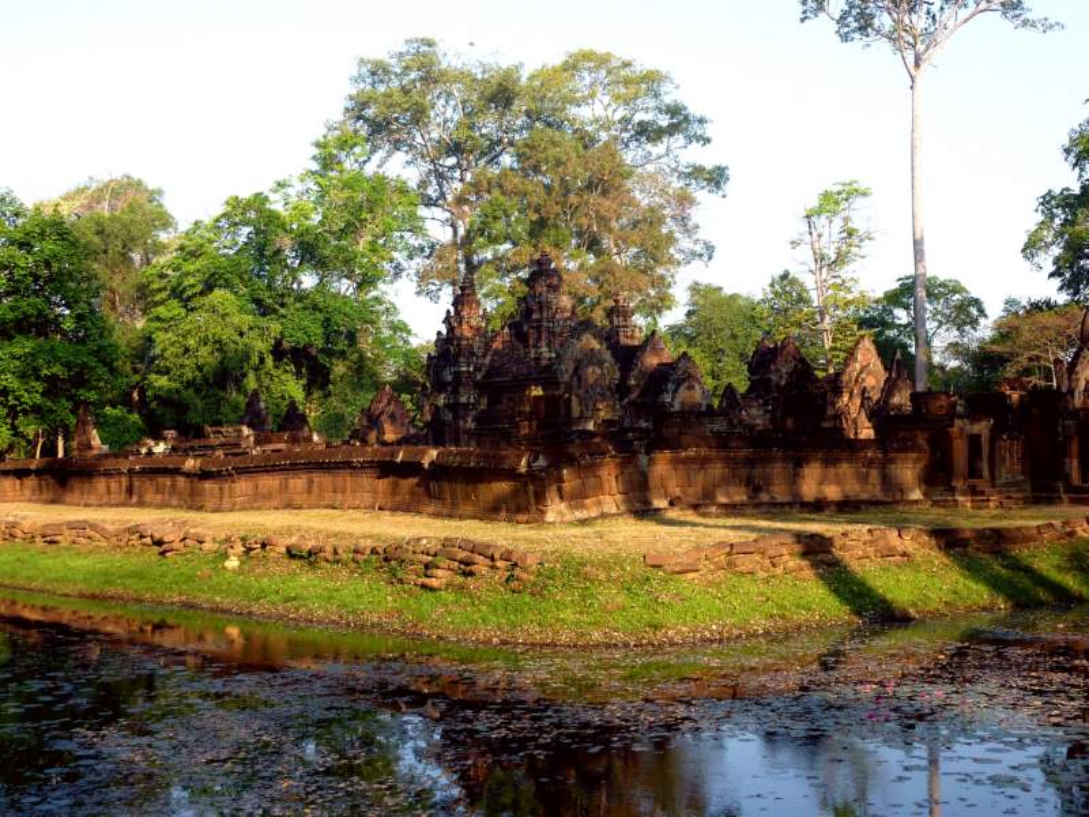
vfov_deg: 30.3
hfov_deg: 39.7
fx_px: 1510
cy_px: 408
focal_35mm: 48
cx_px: 544
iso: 80
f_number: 4
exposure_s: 1/200
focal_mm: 7.9
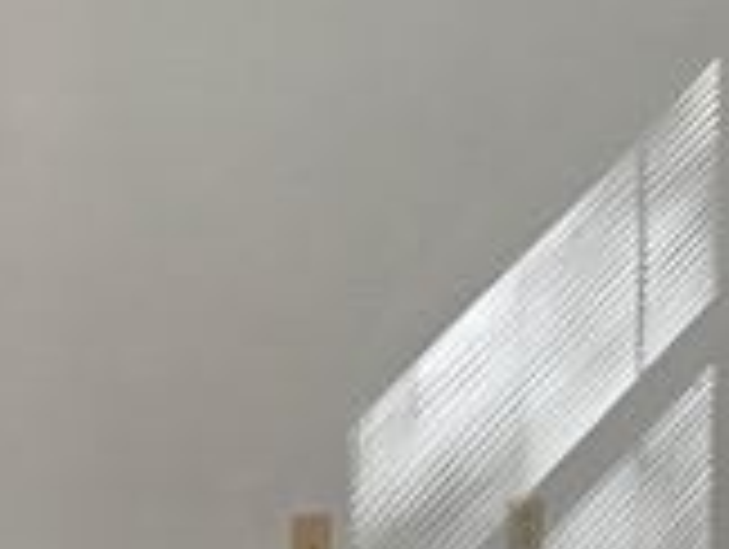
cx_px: 490
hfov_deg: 13.6
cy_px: 274
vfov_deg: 10.3
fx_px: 3058
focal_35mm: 145
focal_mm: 6.3
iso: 50
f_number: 1.7
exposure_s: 1/180
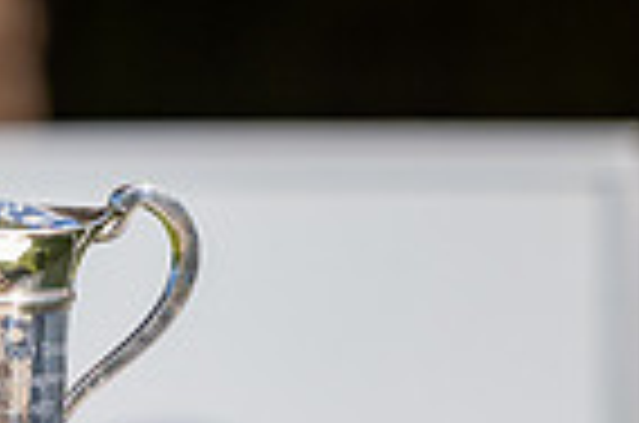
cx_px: -470
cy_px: 800
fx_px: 15727
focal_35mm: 888
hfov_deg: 2.3
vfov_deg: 1.5
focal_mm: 170
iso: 200
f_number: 2.8
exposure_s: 1/2500
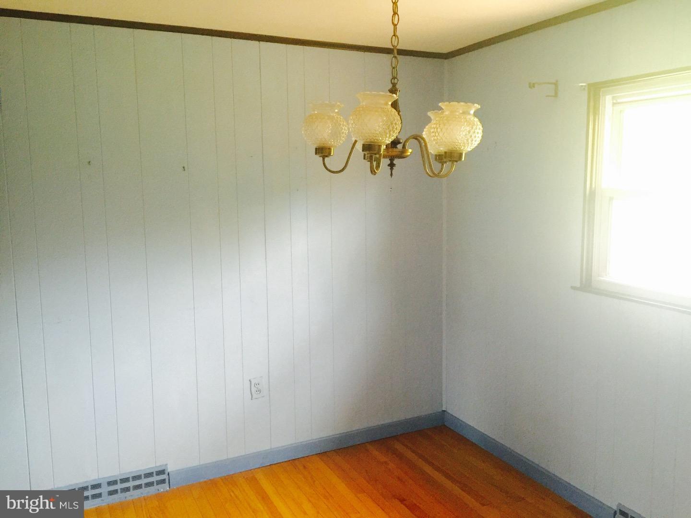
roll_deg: +1.4
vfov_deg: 48.2
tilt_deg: -8.6
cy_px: 259
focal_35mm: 29
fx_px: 579
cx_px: 346
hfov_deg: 61.7
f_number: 2.2
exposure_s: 1/10
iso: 125
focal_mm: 4.15
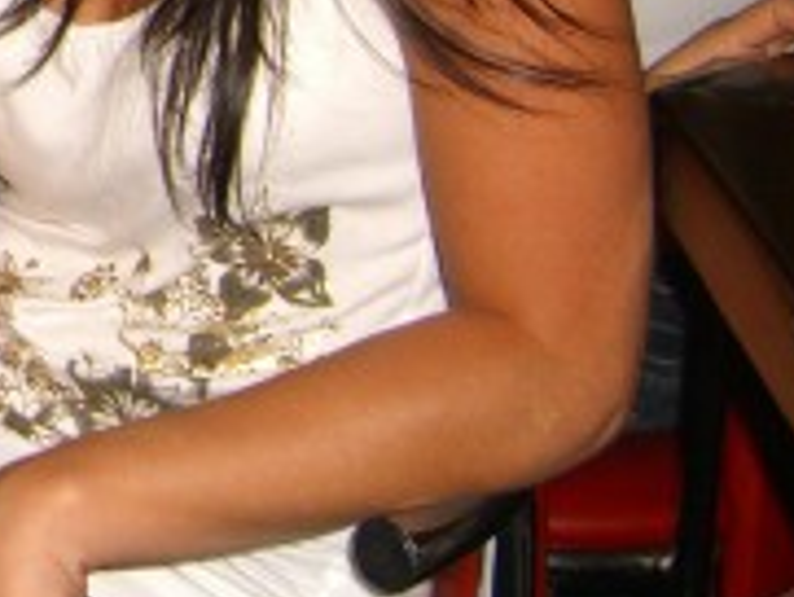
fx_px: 2892
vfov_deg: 11.4
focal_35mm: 126
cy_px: -215
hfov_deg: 14.3
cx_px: -491
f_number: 2.8
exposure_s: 1/60
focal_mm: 7.9
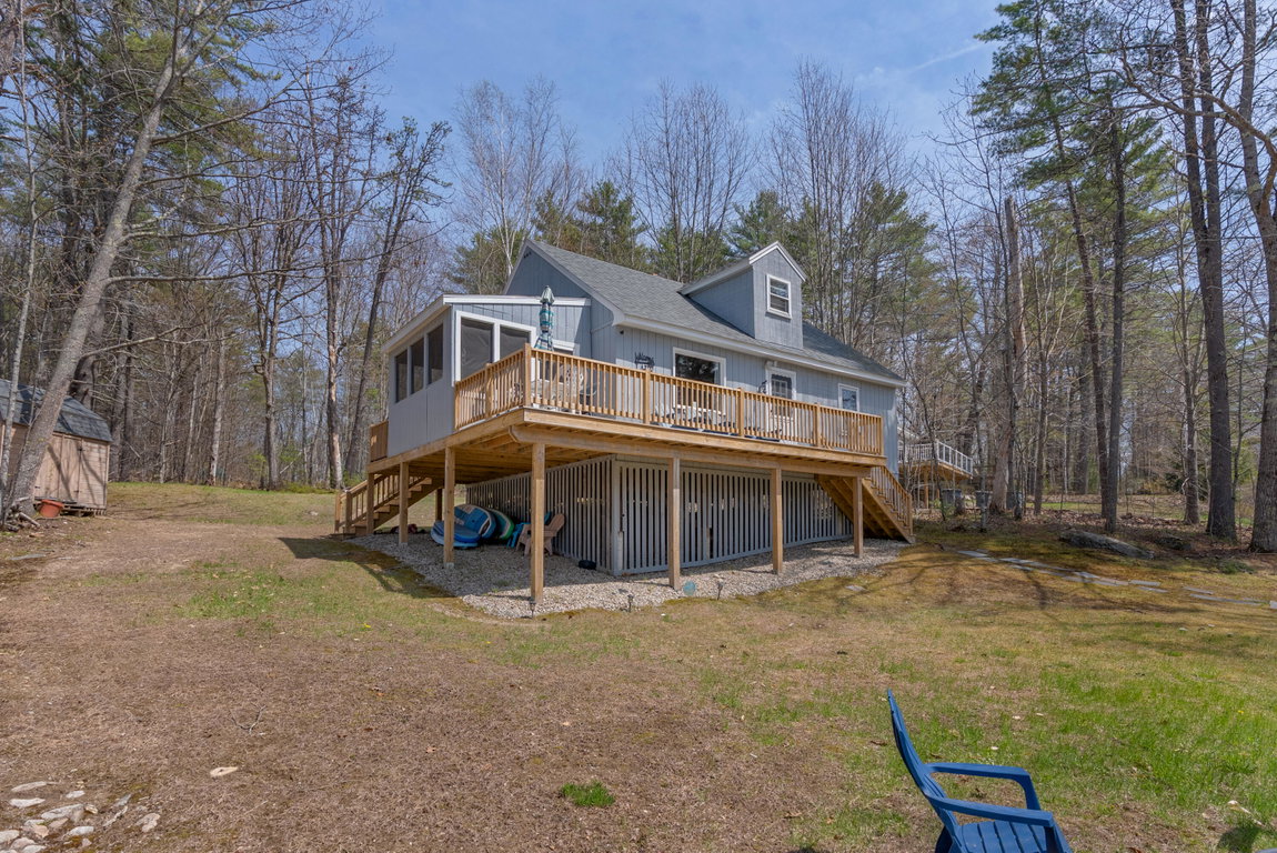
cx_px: 638
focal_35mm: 18
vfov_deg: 67.4
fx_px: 639
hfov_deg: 90.0
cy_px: 426
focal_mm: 18
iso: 320
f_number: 7.1
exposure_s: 1/500
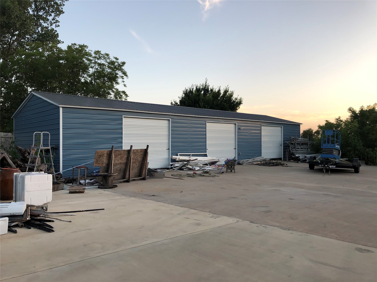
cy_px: 141
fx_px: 305
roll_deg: +0.7
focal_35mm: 28
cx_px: 188
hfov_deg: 63.4
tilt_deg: -0.3
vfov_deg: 49.7
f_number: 1.8
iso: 25
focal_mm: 3.99
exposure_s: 1/120
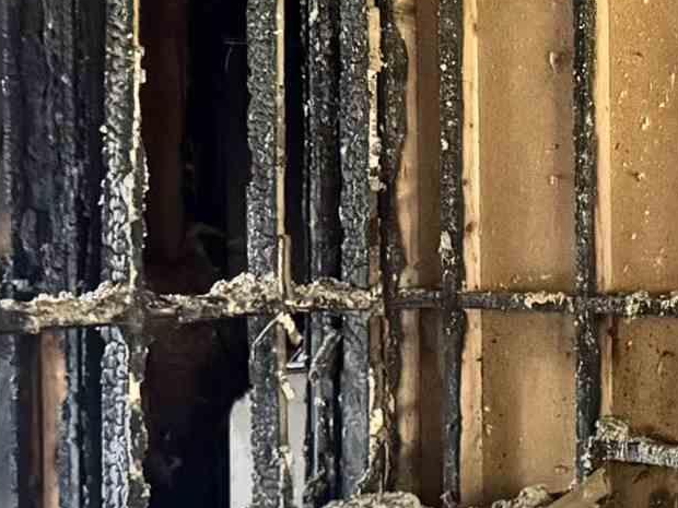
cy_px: 178
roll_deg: +0.5
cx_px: 965
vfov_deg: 12.4
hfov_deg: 15.5
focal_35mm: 119
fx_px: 2331
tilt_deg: -1.3
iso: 800
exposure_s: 1/60
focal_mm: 6.76
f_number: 1.78
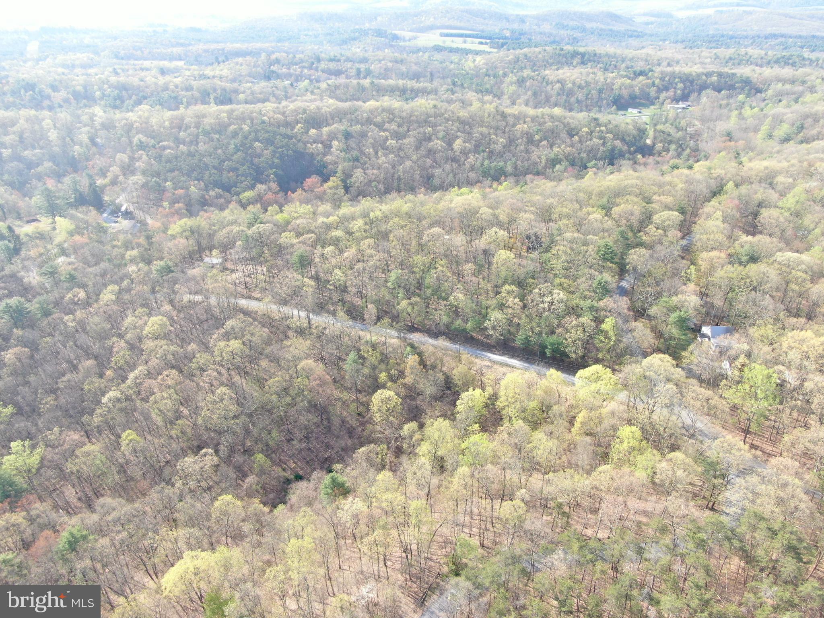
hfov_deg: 71.6
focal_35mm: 24
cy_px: 309
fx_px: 571
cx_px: 412
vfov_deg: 56.8
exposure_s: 1/200
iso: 110
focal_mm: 4.39
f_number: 2.8
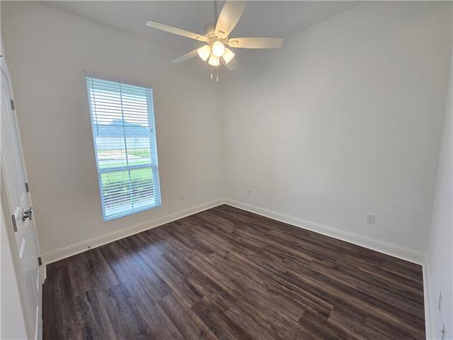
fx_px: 170
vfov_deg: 89.9
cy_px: 170
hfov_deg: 106.2
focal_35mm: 13
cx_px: 226
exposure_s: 1/60
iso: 125
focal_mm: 2.2
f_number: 2.2
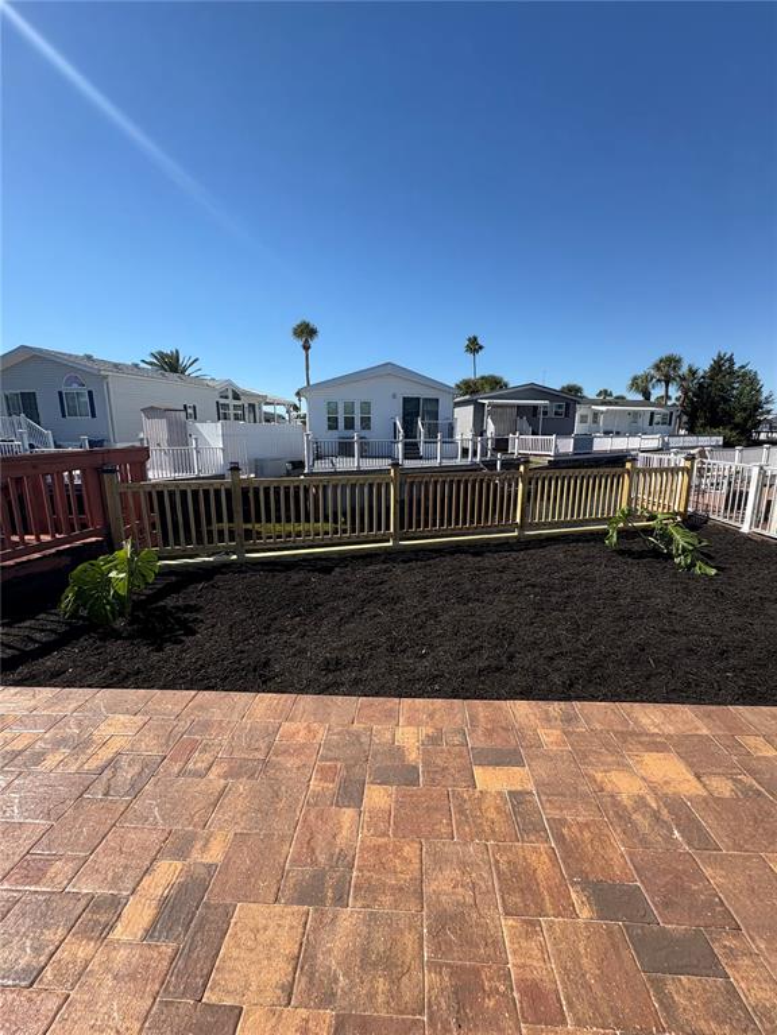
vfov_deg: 102.1
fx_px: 419
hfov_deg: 85.7
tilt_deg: -10.3
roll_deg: -0.1
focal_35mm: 14
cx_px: 388
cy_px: 518
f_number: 2.2
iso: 50
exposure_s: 1/1477
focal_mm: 2.22
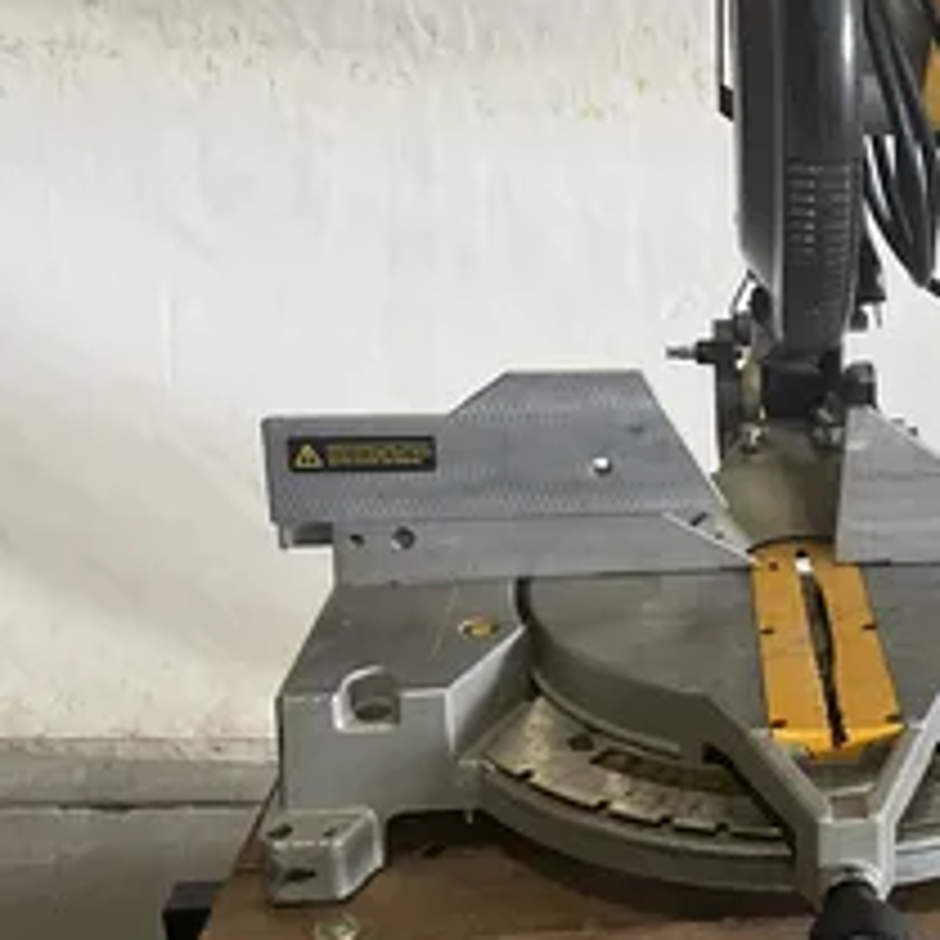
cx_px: 895
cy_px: 454
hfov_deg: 32.4
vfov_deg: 34.7
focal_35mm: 49
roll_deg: -1.1
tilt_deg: -19.5
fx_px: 1505
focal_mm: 3
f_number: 1.8
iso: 80
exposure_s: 1/60
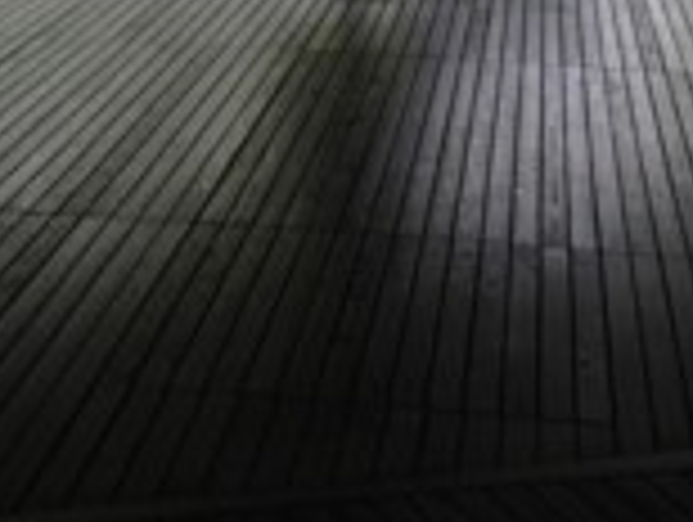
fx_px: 2045
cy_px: -230
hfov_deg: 19.2
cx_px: 297
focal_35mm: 102
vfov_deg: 13.8
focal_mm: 4.28
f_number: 2.4
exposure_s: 1/239
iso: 64
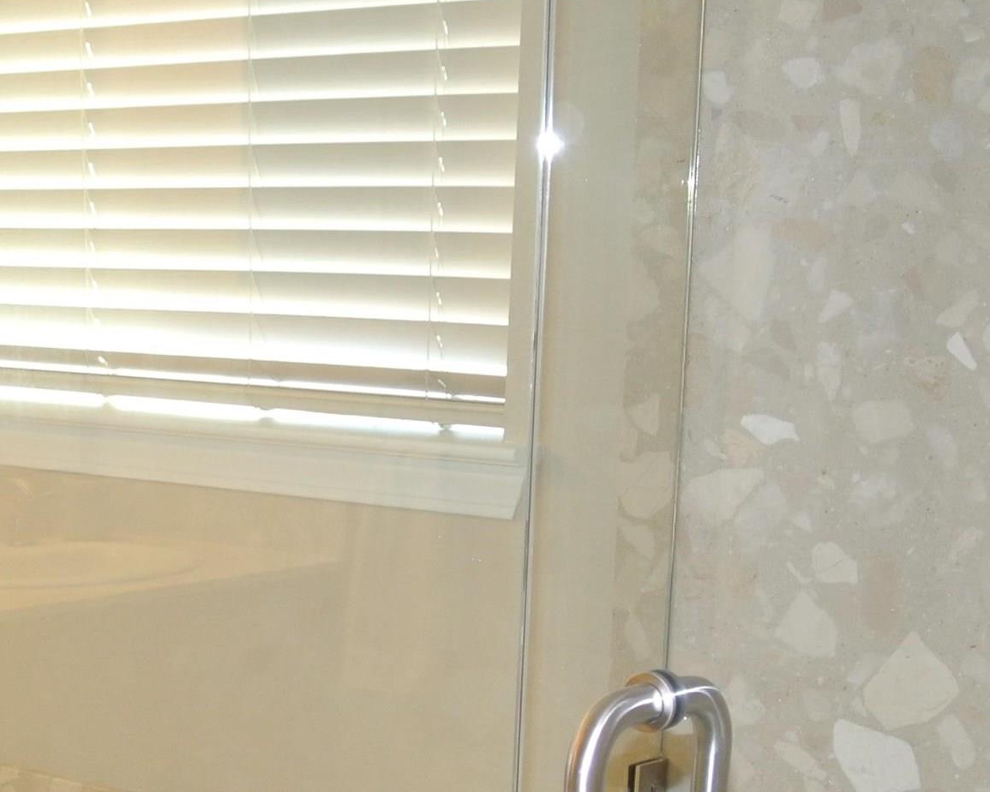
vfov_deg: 17.5
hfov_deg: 21.9
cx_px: 68
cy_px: 845
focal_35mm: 85
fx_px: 2491
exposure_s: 1/60
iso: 560
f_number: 3.8
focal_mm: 12.7
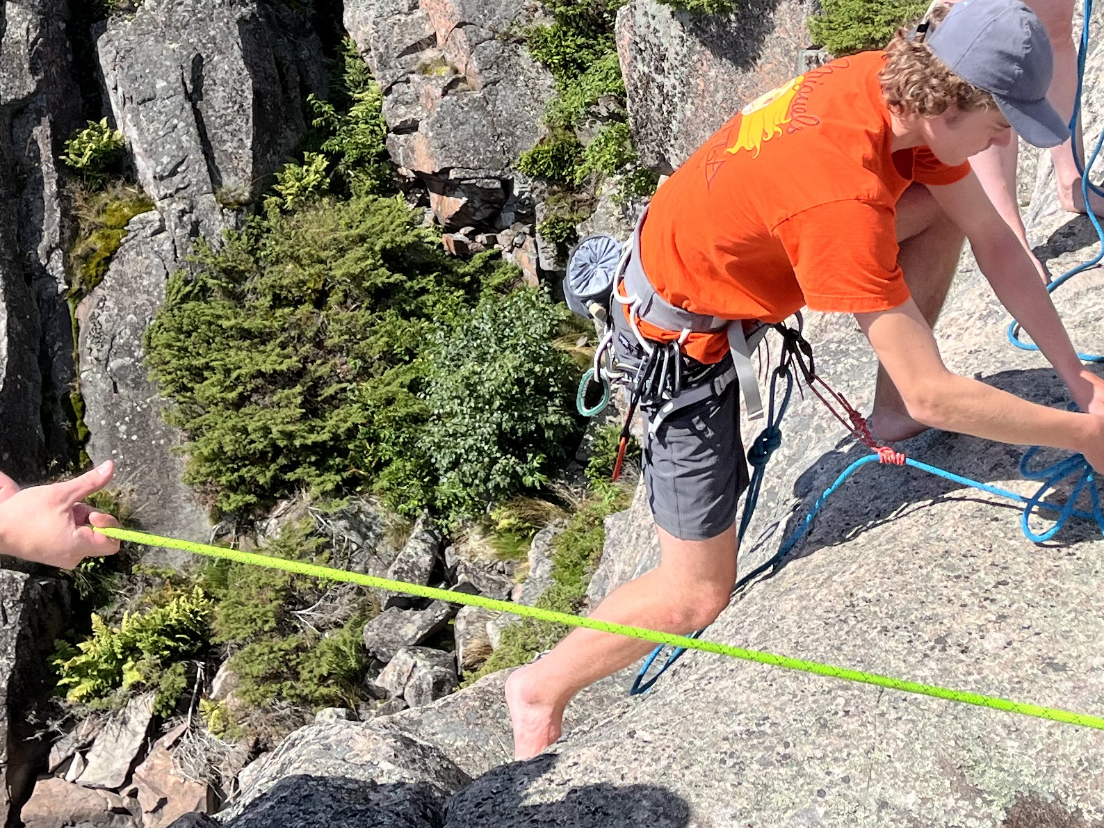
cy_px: 139
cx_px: 607
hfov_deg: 29.4
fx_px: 2105
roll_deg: +0.1
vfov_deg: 21.9
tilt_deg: -26.4
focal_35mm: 66
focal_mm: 5.1
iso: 50
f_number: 1.6
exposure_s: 1/2463
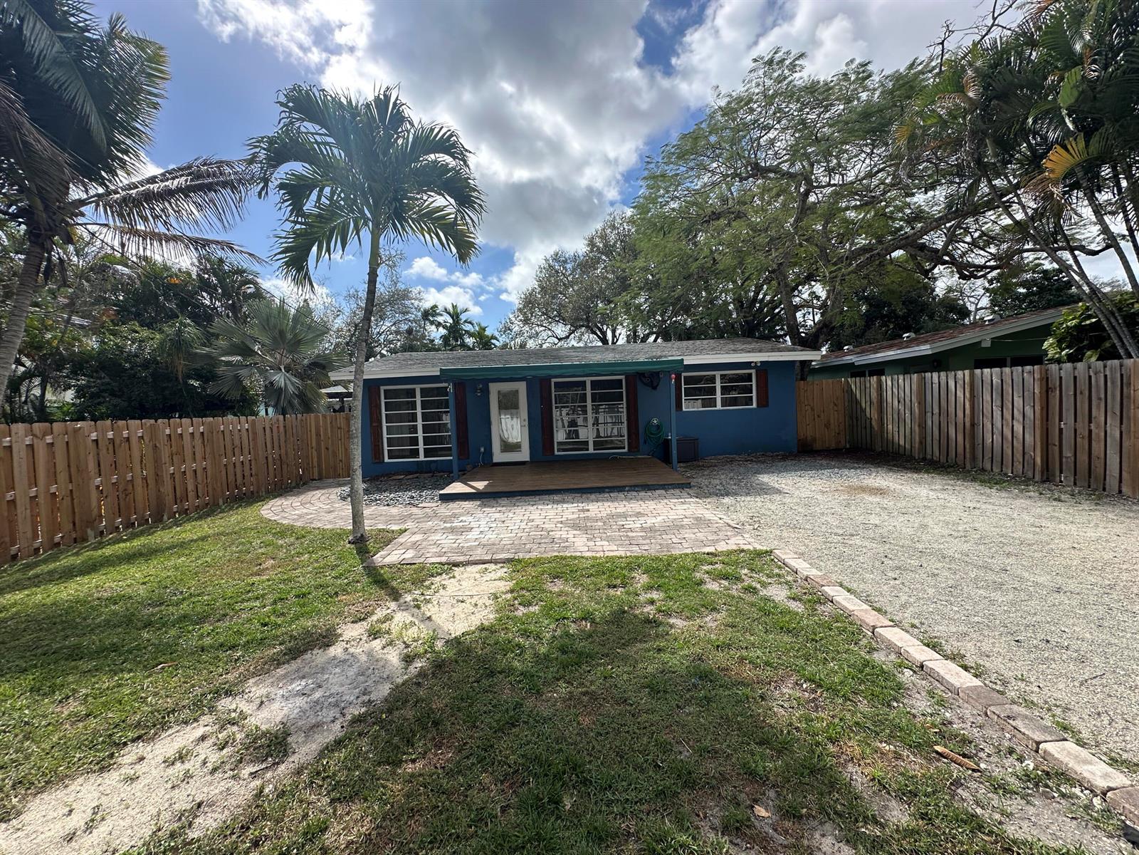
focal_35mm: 14
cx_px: 570
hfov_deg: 102.1
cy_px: 428
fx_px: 461
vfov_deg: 85.7
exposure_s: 1/1595
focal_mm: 2.22
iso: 40
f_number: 2.2
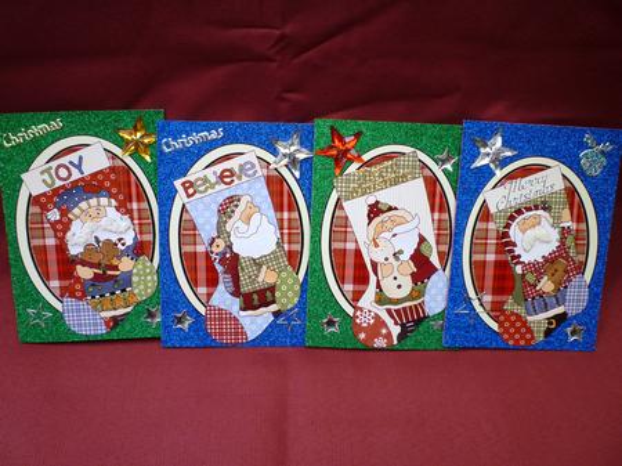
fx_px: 521
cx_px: 311
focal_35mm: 29
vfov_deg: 48.2
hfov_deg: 61.7
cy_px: 233
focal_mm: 5.2
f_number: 3.3
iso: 80
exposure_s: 1/30
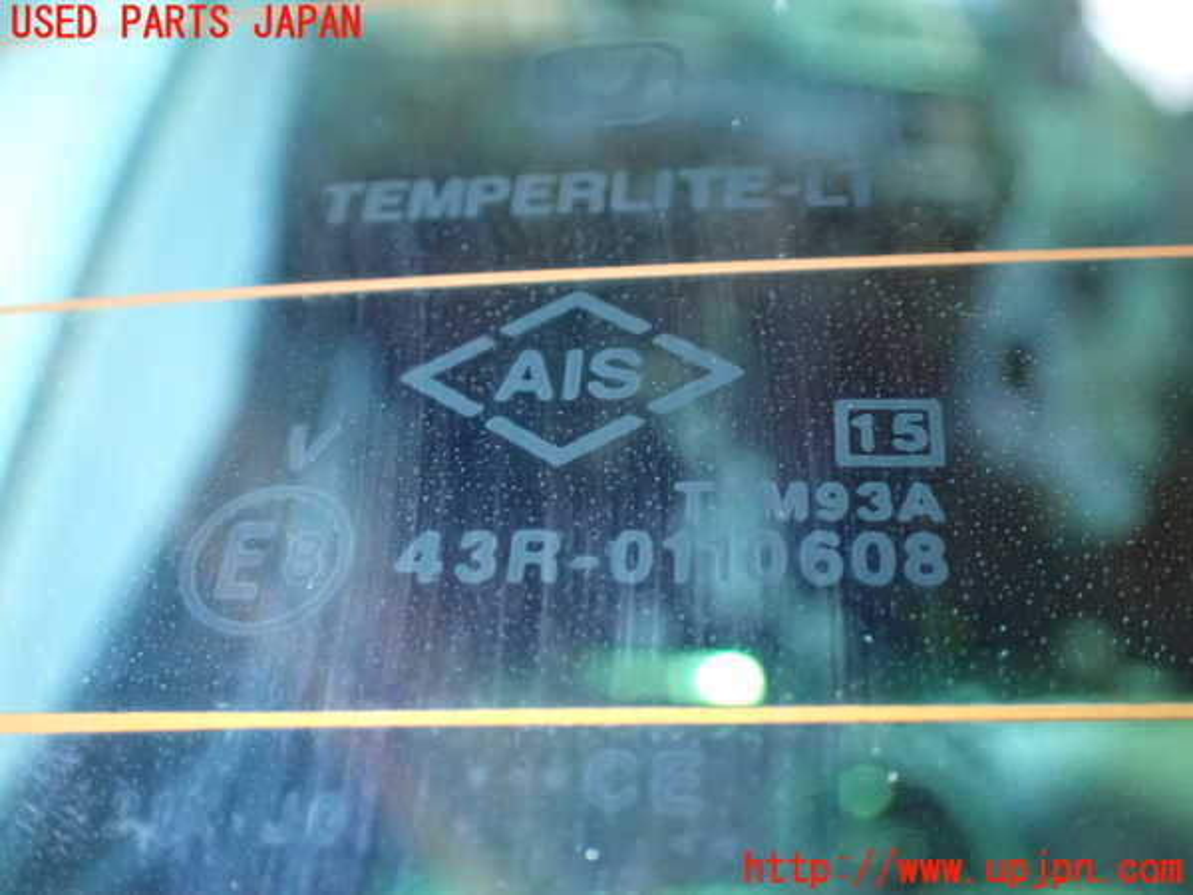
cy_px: 448
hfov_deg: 45.8
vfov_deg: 35.1
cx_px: 596
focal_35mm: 41
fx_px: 1413
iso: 1600
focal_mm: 7.31
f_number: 2.8
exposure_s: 1/20
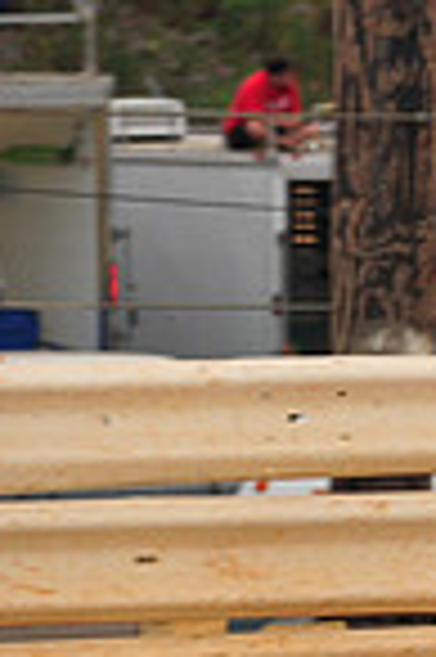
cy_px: 392
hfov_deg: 1.8
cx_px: 1299
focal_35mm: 737
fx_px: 13420
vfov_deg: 2.8
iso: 1000
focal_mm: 185
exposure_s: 1/320
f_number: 7.1
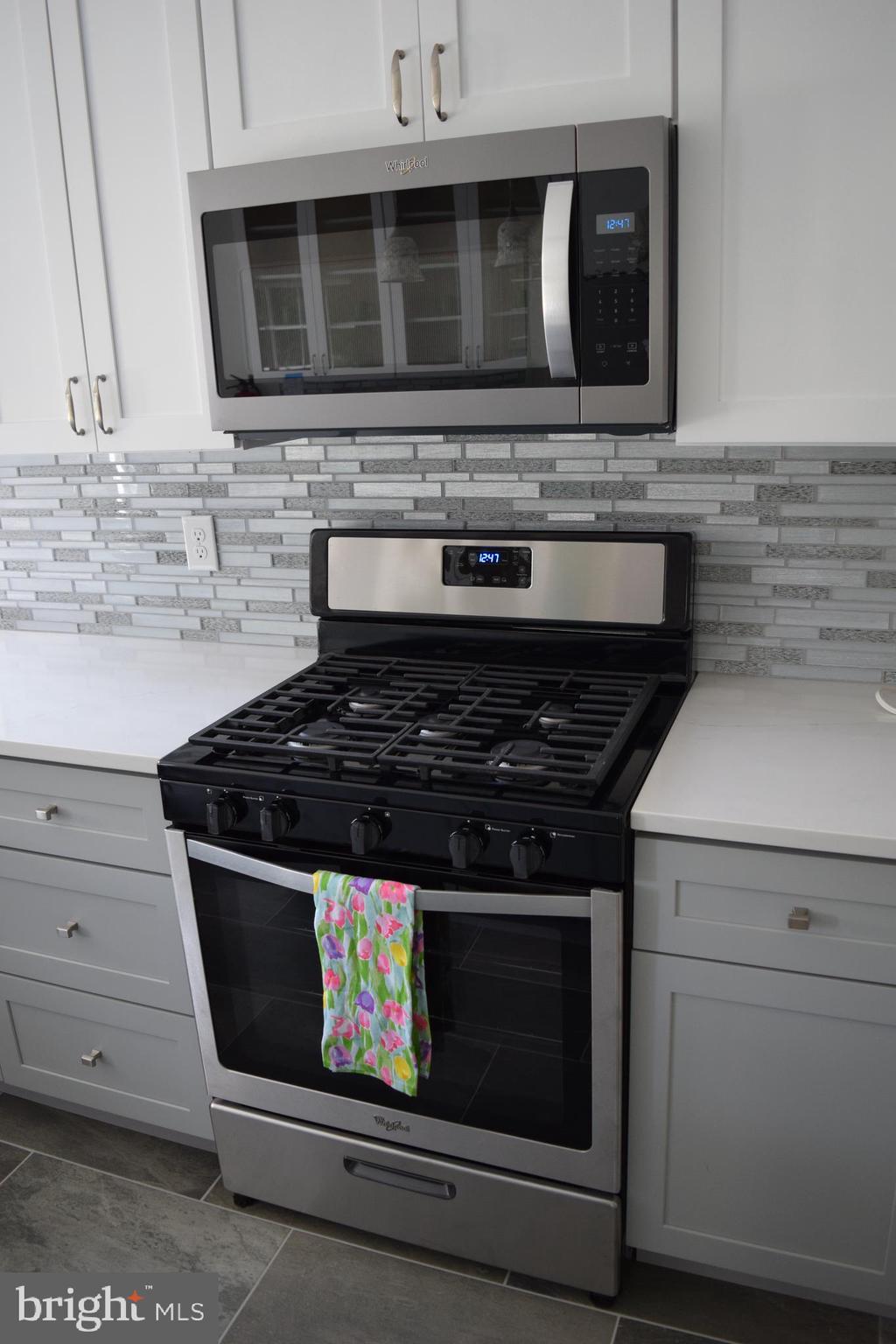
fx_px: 1008
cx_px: 448
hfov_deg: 47.9
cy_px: 672
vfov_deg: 67.4
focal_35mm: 27
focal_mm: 18
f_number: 4
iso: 720
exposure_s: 1/60
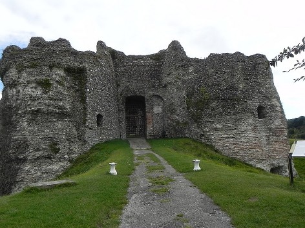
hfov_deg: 61.7
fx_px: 256
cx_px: 152
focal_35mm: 29
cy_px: 114
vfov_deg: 48.2
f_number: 6.3
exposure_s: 1/293
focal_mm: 5.2
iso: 160
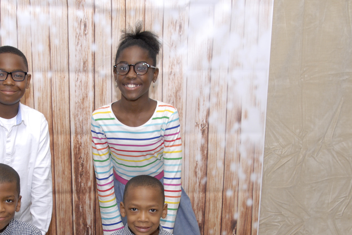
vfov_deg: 24.0
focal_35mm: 56
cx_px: 107
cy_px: 182
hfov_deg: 35.3
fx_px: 546
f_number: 8
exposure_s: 1/80
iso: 500
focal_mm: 23
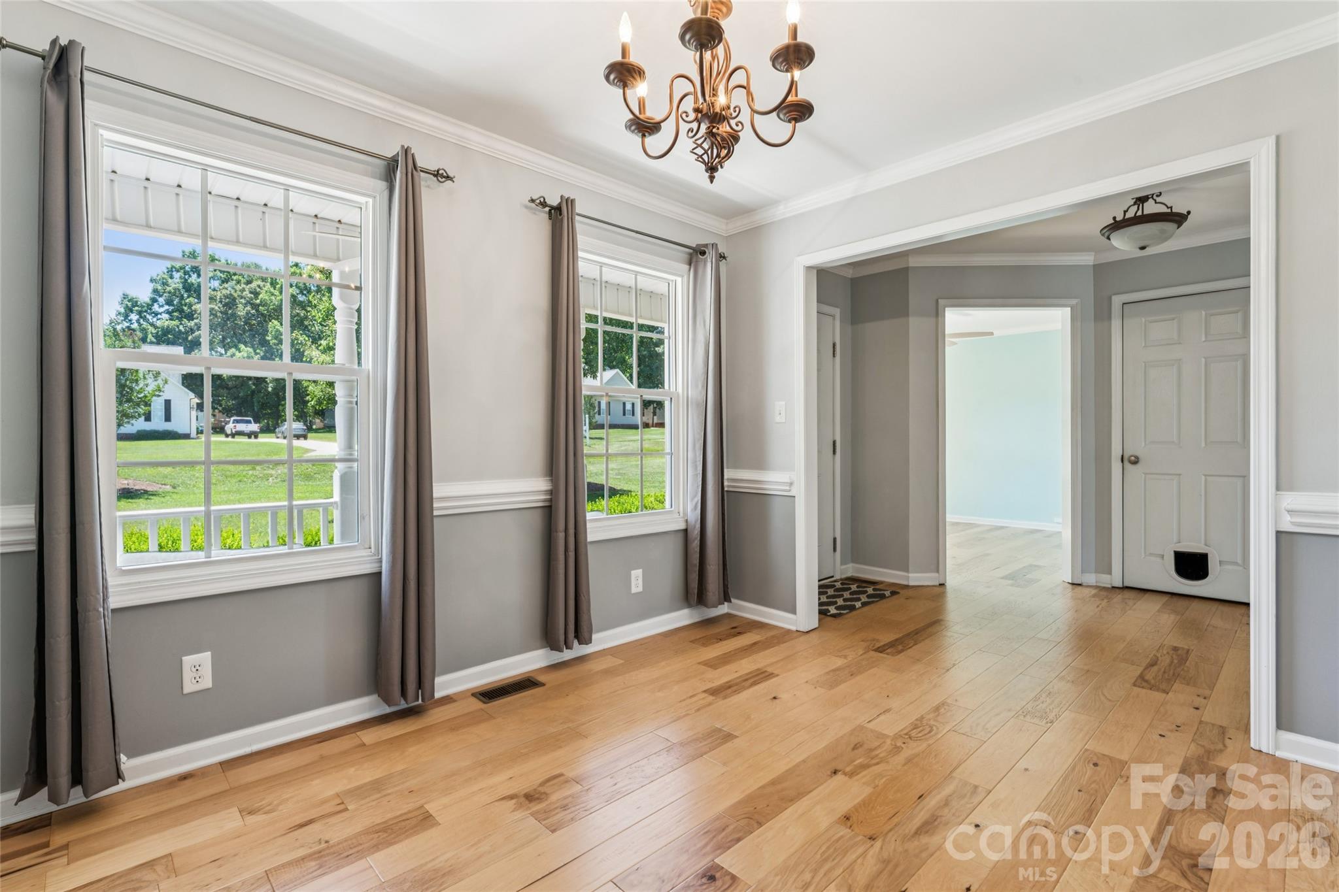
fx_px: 614
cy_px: 446
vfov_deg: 72.0
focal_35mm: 16
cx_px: 670
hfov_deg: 95.0
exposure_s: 1/4
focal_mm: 16.5
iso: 100
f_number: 13
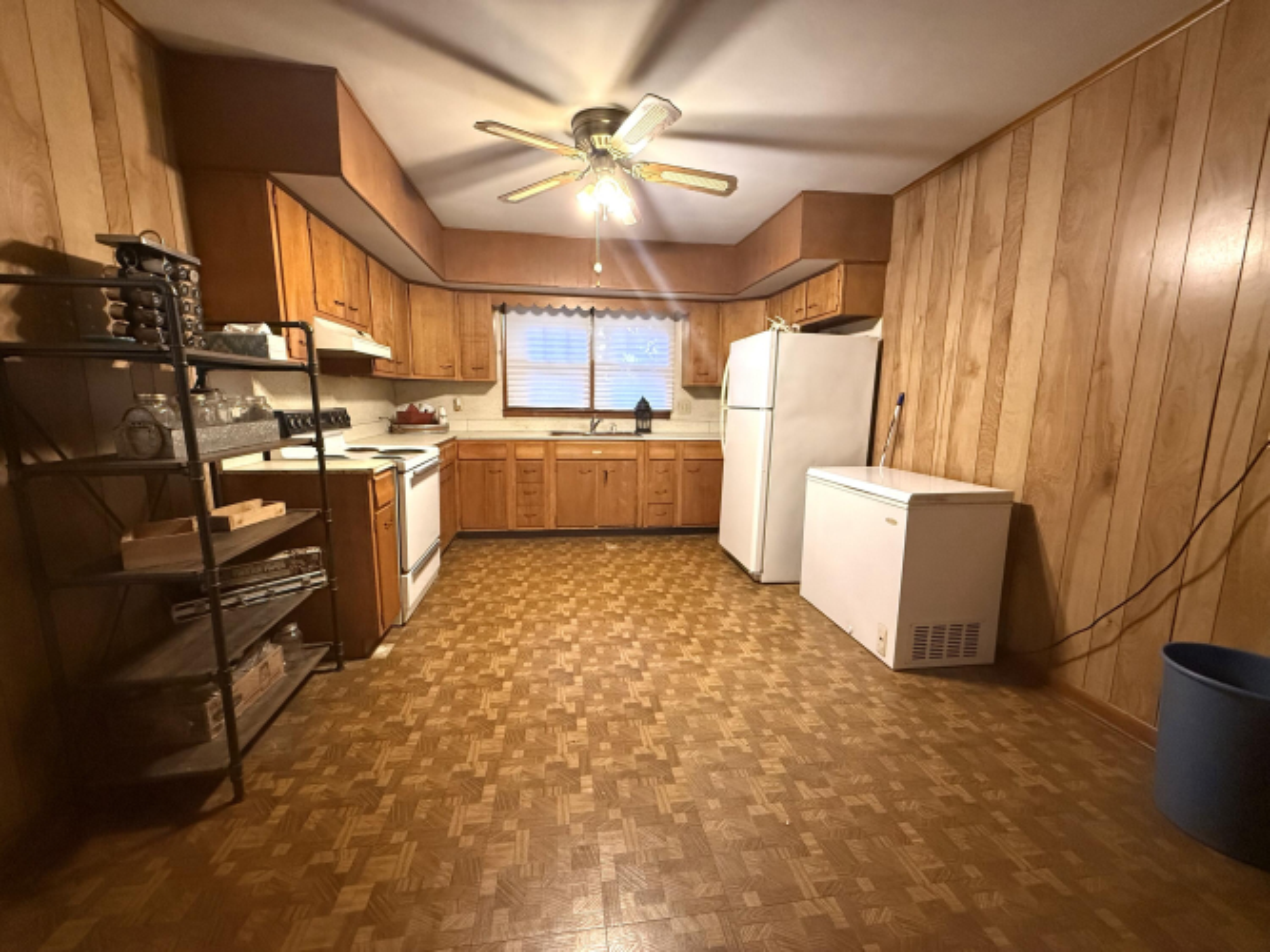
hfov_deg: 102.1
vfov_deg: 85.7
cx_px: 635
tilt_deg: -8.8
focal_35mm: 14
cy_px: 476
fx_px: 514
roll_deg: -0.2
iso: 800
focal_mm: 2.22
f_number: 2.2
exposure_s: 1/60
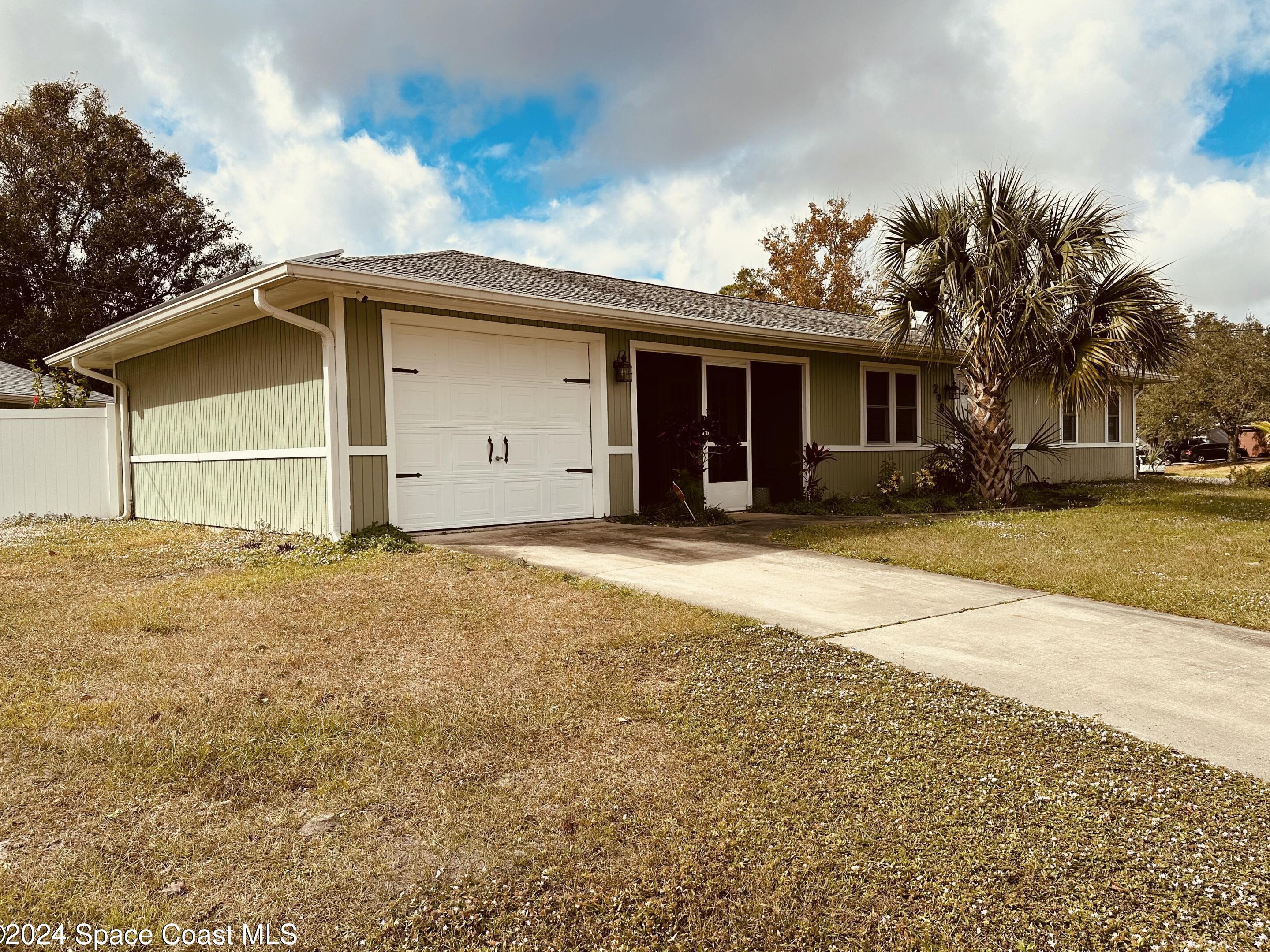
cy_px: 484
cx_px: 643
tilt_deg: -0.8
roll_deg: +1.1
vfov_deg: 54.9
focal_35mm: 25
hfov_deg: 69.4
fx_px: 917
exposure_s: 1/5525
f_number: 1.78
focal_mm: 6.86
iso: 80
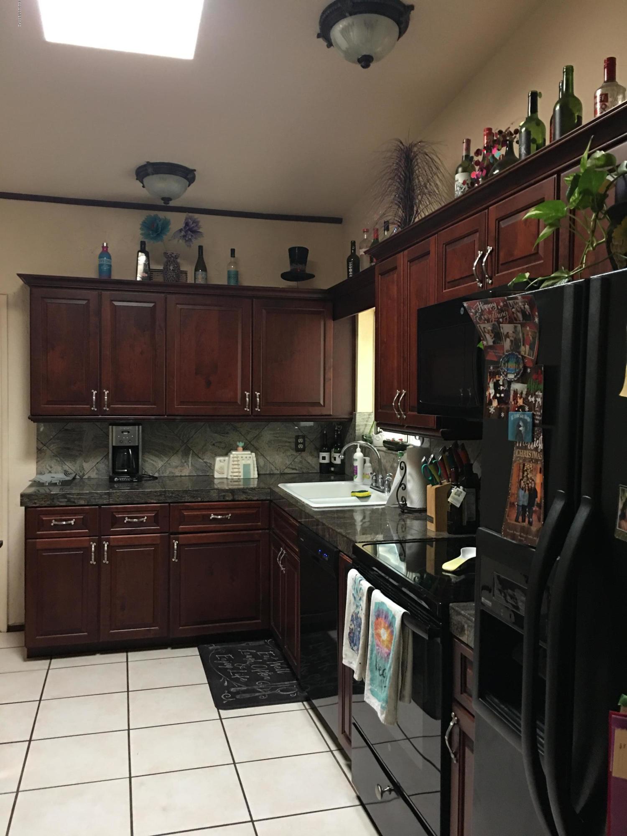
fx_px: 700
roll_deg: -0.8
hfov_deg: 48.2
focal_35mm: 29
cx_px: 314
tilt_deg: -0.4
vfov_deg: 61.7
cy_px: 418
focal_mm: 4.15
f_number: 2.2
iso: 50
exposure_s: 1/4
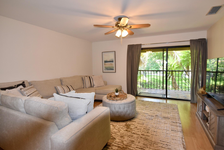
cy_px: 71
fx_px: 109
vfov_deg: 68.7
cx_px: 118
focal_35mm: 18
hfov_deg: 91.4
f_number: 4.5
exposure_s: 1/80
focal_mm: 11
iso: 400
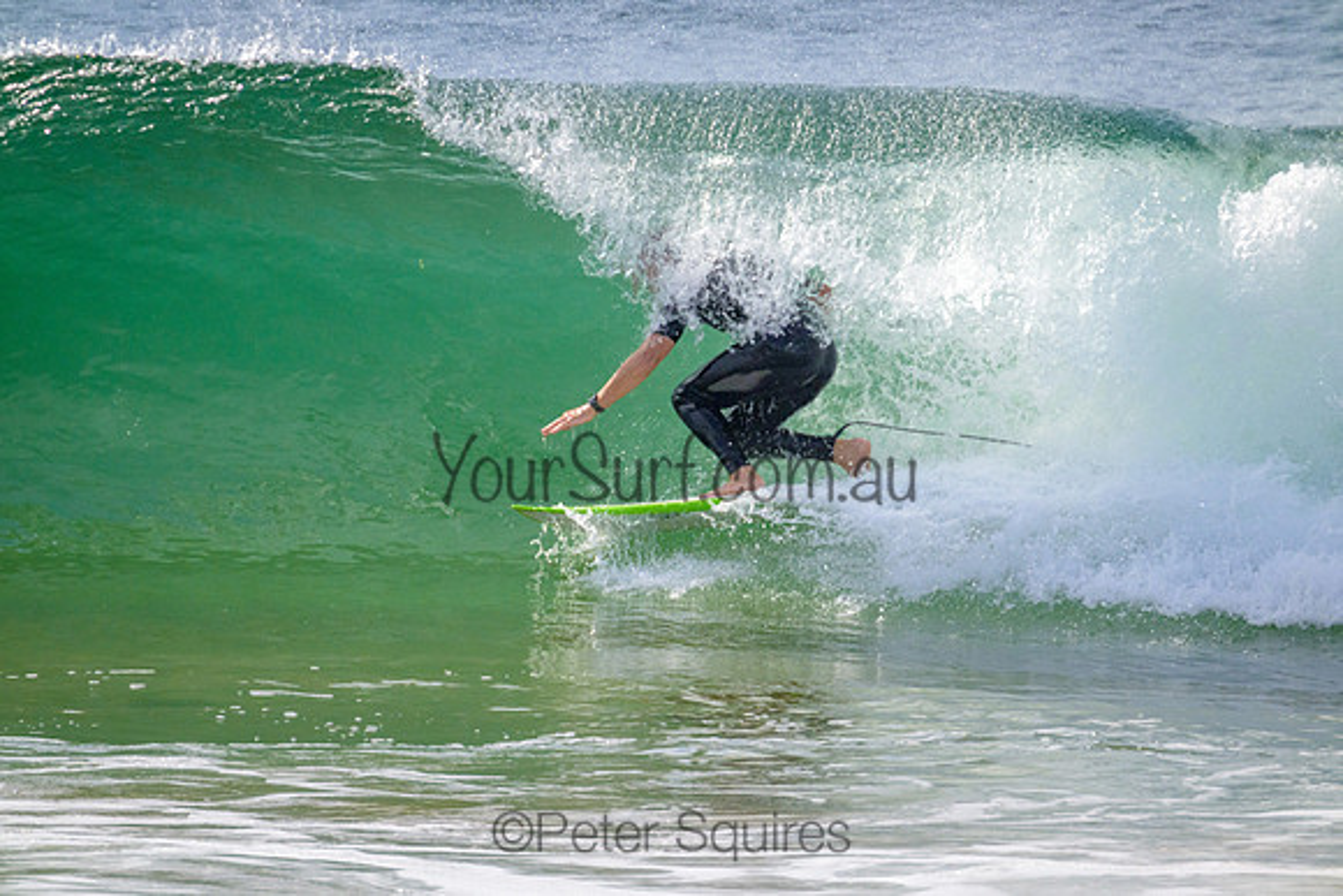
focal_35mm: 800
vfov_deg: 1.7
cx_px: 672
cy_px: 448
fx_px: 29850
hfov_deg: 2.6
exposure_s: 1/2000
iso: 1100
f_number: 11
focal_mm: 800
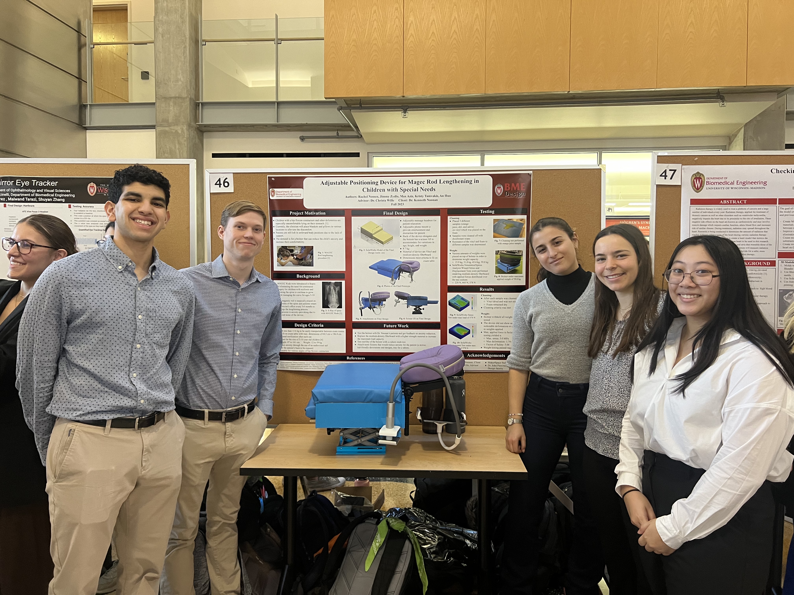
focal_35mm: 26
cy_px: 298
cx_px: 397
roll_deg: -0.1
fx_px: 596
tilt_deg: -2.2
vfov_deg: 53.1
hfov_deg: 67.3
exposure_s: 1/60
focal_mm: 5.7
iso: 320
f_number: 1.5
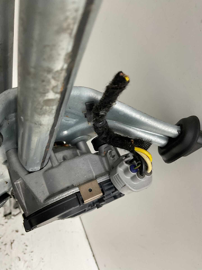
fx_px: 226
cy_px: 135
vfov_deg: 61.7
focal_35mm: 29
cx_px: 101
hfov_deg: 48.2
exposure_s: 1/50
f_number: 1.8
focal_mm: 3
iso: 40
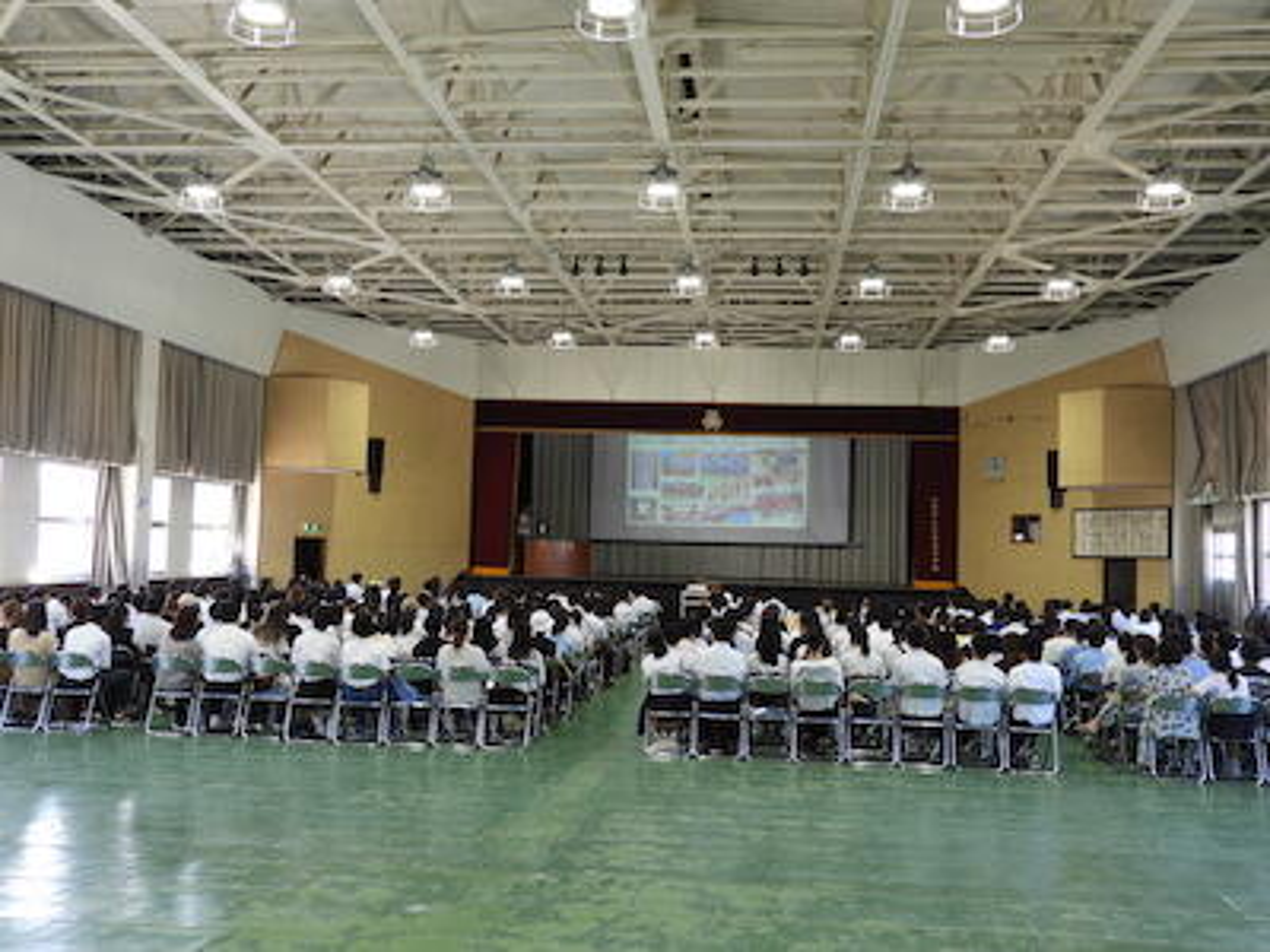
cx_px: 635
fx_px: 1211
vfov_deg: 42.9
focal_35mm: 33
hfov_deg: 55.4
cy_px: 476
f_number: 3.6
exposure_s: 1/30
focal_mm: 5.9
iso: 125
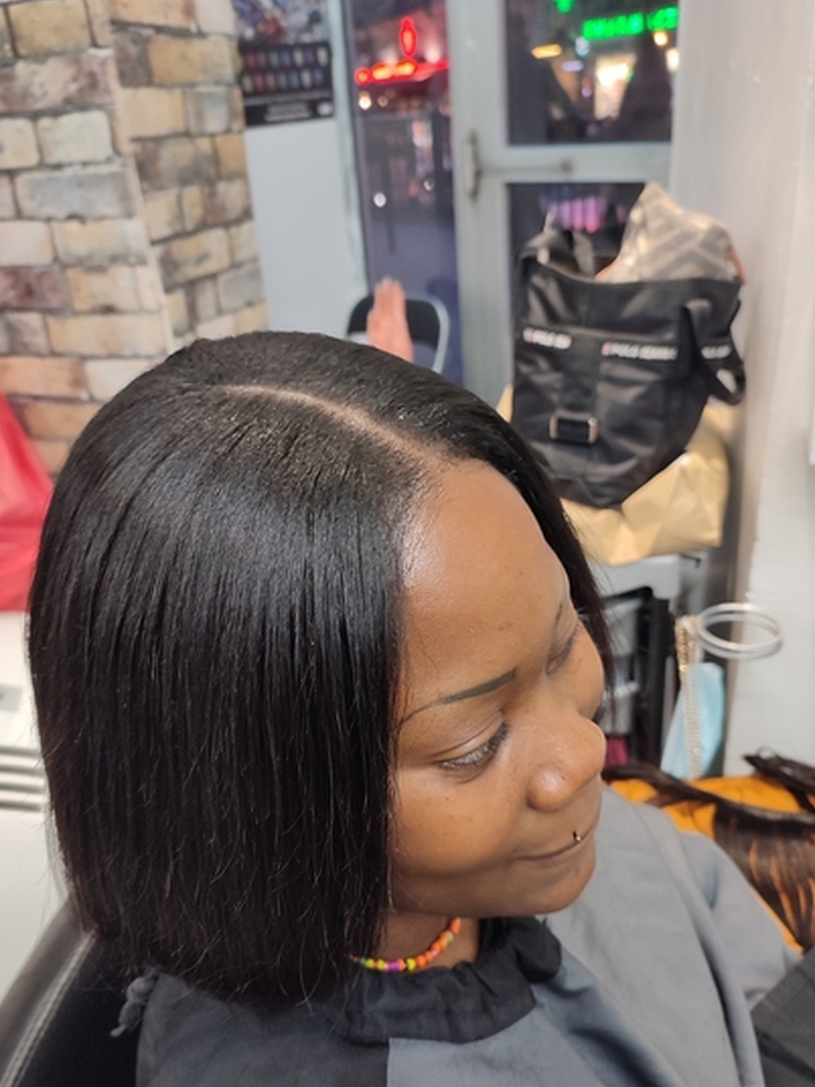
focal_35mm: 28
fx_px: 879
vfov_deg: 63.3
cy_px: 598
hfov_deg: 49.7
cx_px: 365
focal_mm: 6.04
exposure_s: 1/20
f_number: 1.9
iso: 305
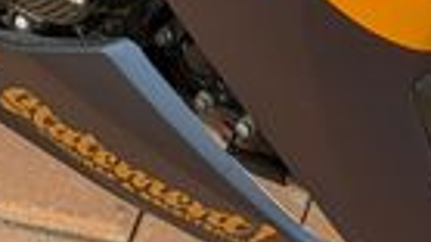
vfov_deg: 4.9
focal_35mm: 241
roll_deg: +1.3
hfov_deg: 8.9
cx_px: 3
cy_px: -295
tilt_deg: -31.6
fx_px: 2753
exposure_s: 1/726
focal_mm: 6.76
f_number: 1.78
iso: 80
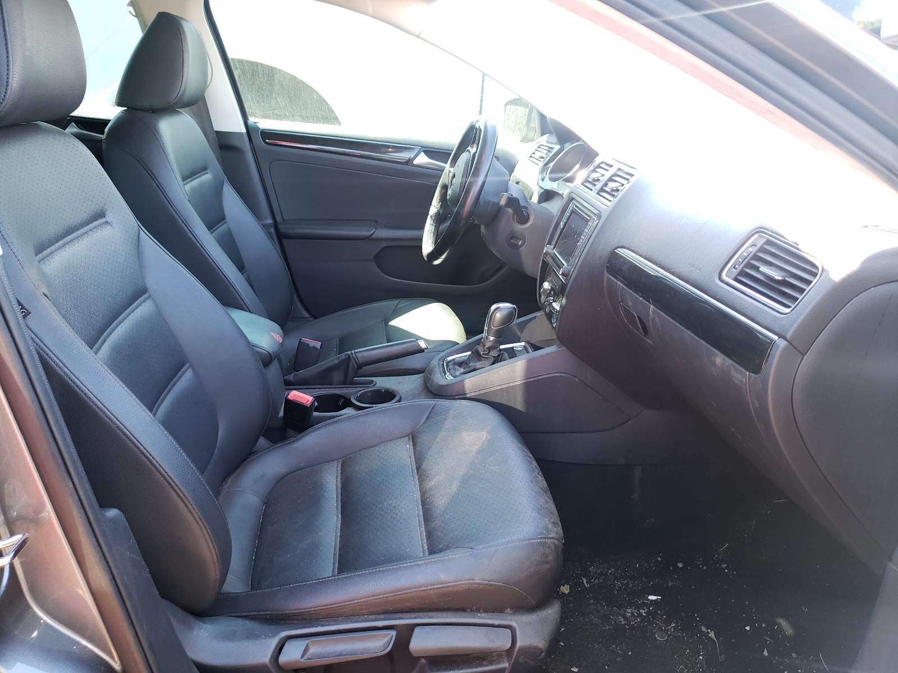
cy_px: 336
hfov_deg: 67.3
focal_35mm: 26
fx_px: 674
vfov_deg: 53.1
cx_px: 449
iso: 62
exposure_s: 1/60.2
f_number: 1.5
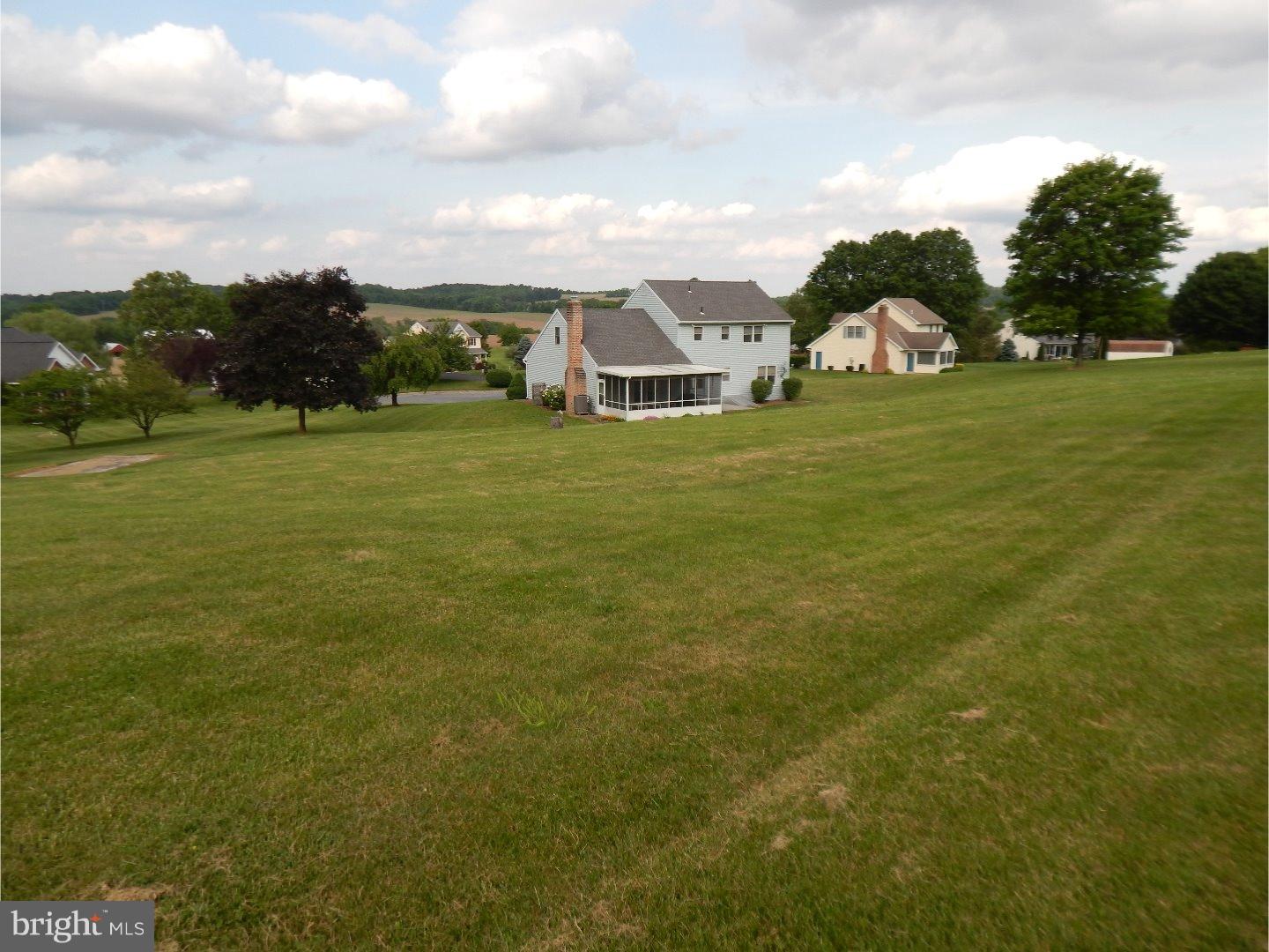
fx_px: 843
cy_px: 476
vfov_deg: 58.9
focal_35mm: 23
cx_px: 634
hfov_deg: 73.9
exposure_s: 1/640
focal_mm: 4
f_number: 3
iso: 125
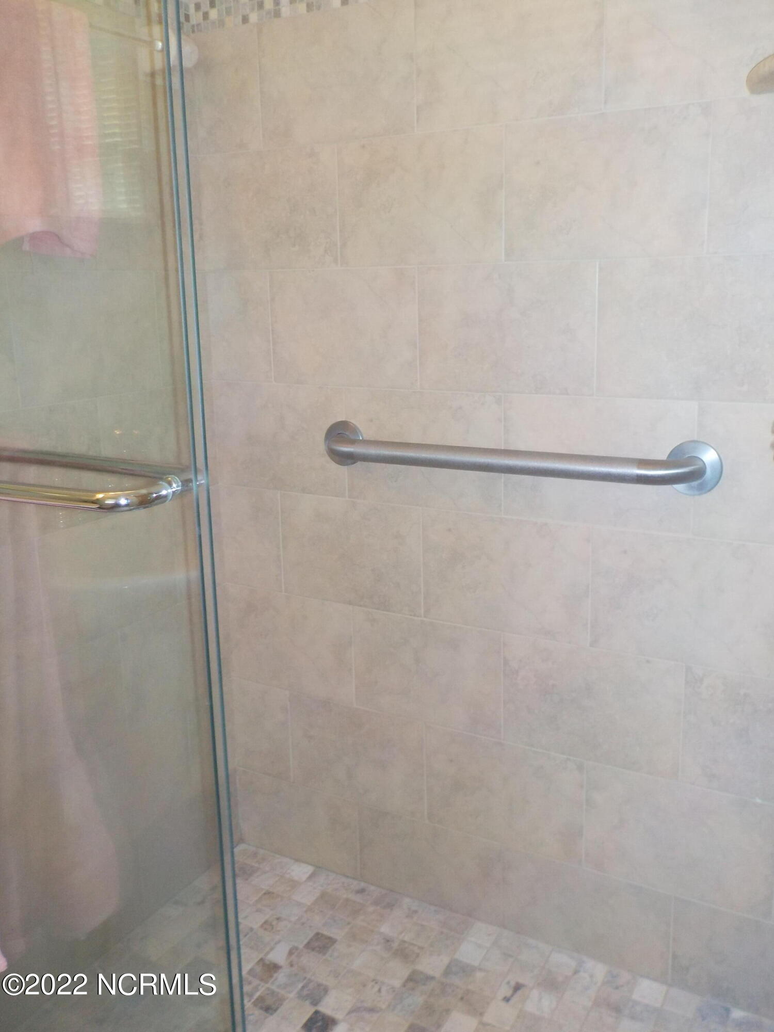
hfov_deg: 46.8
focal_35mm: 30
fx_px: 894
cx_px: 387
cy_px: 516
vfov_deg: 60.0
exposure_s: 1/30
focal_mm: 4.1
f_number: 3.3
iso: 200
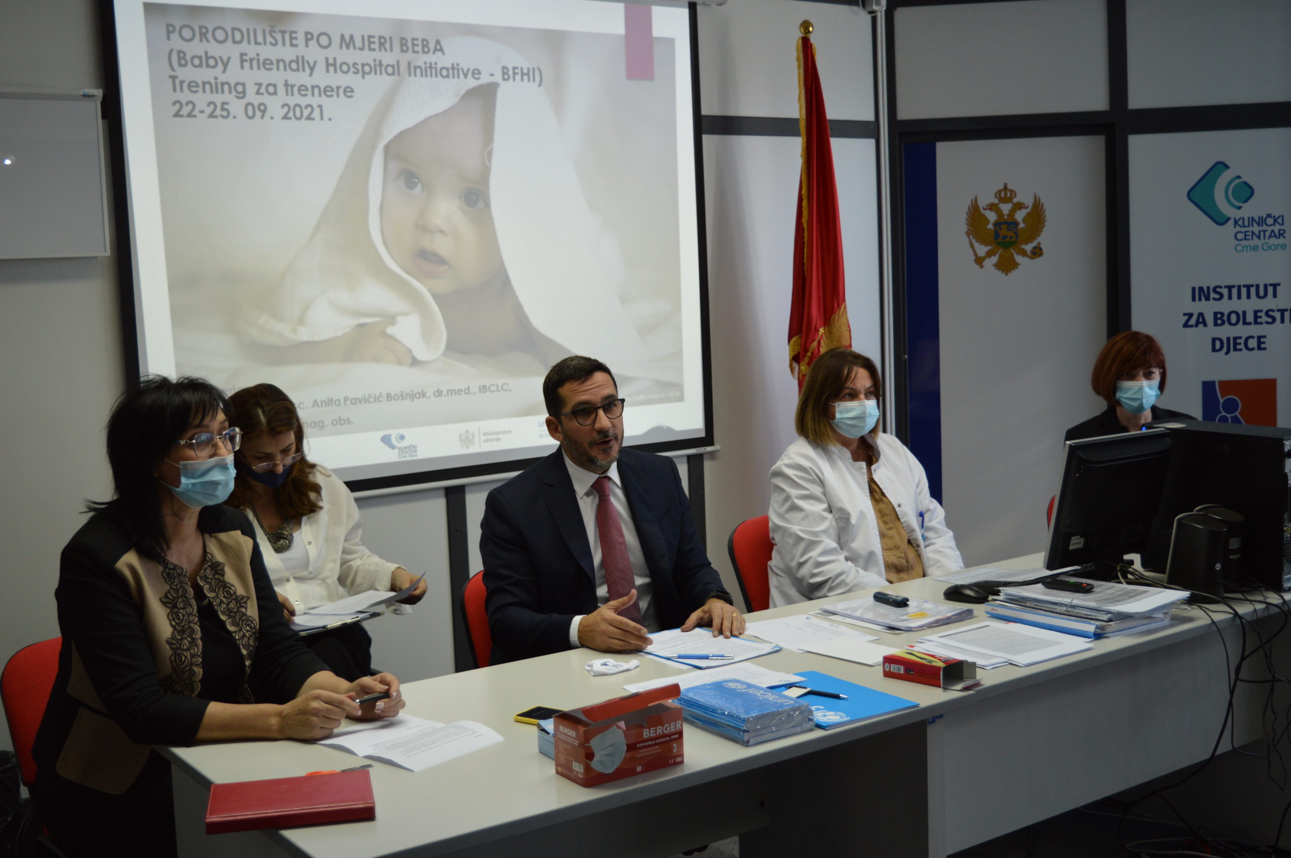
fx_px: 1505
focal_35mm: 42
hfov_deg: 46.4
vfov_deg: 31.8
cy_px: 429
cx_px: 646
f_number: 4.2
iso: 400
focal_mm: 28
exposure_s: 1/60
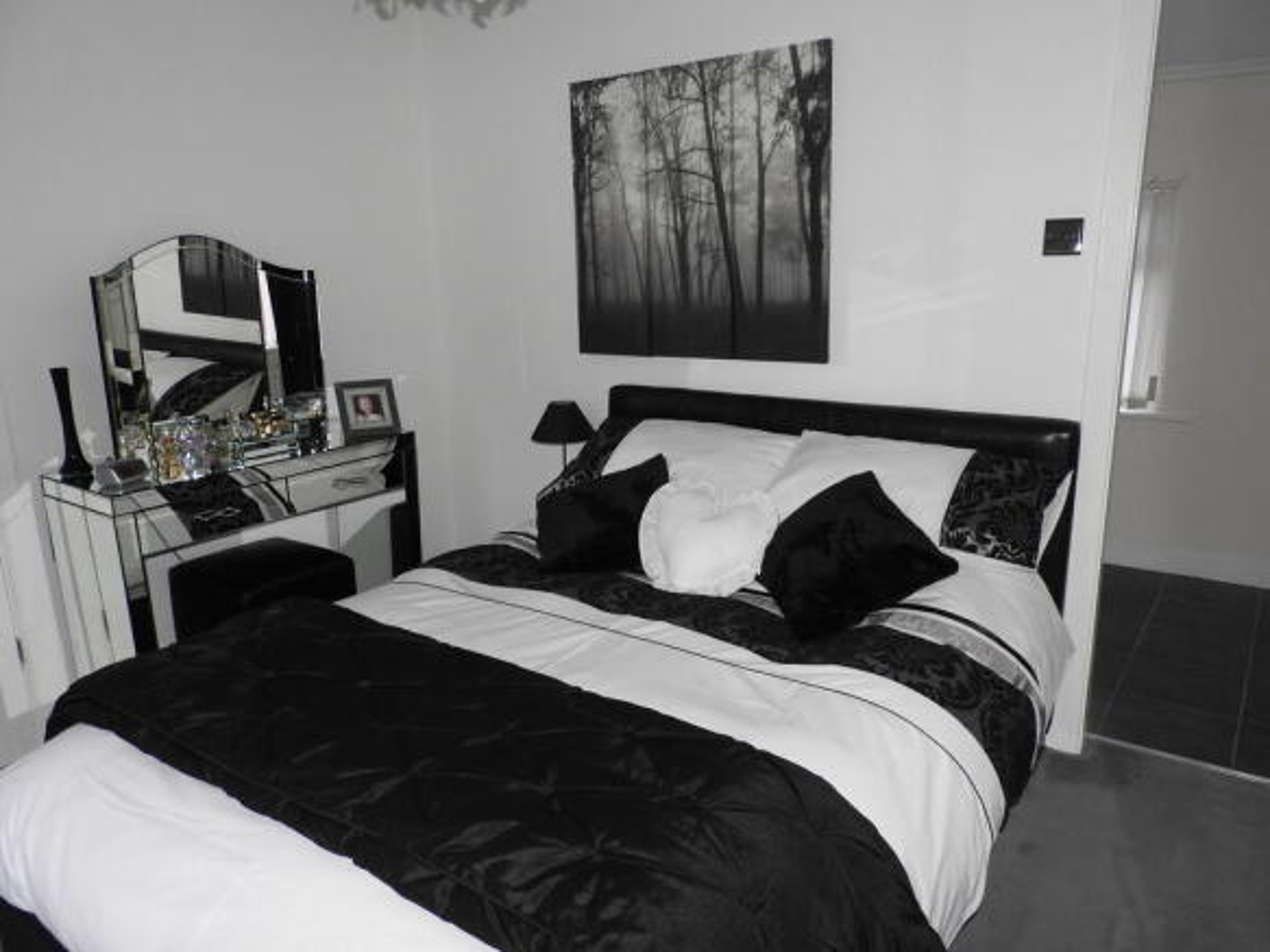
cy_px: 476
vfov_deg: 56.8
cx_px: 635
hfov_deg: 71.6
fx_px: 880
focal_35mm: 24
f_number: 3.3
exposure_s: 1/30
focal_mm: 4.3
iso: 200
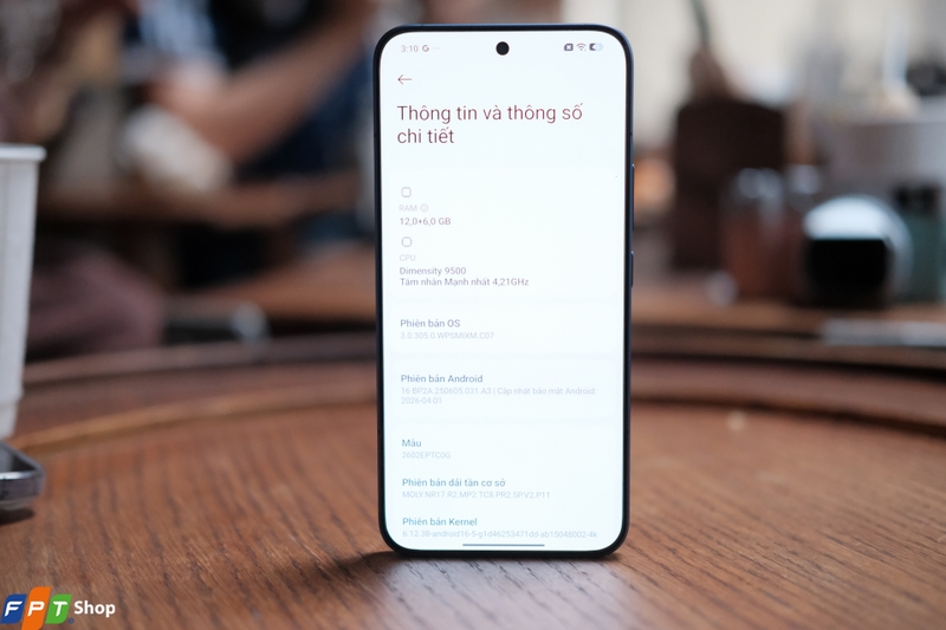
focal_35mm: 53
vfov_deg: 25.5
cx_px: 473
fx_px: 1392
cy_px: 315
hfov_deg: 37.5
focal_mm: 35
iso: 3200
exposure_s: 1/1000
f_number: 2
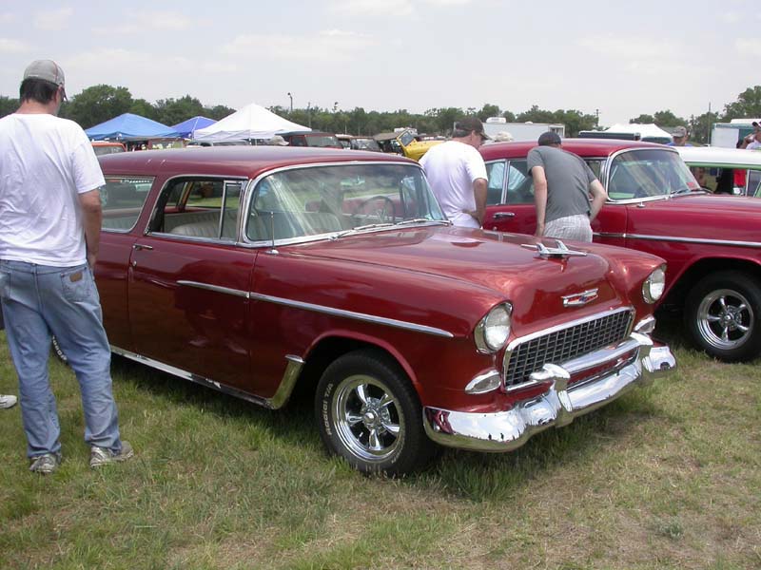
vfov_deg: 37.7
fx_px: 835
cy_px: 285
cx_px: 380
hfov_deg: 49.0
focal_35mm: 38
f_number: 6.7
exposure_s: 1/277
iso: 100
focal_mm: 7.85
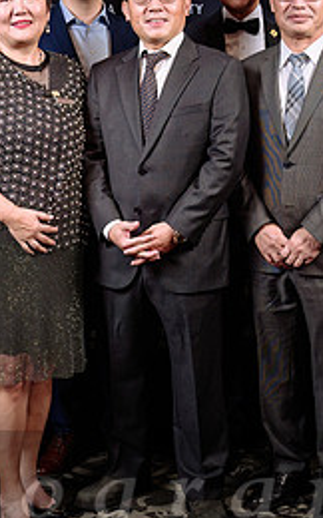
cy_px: 184
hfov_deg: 17.6
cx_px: 197
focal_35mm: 74
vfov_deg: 27.7
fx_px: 1045
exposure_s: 1/160
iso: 500
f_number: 5
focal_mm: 27
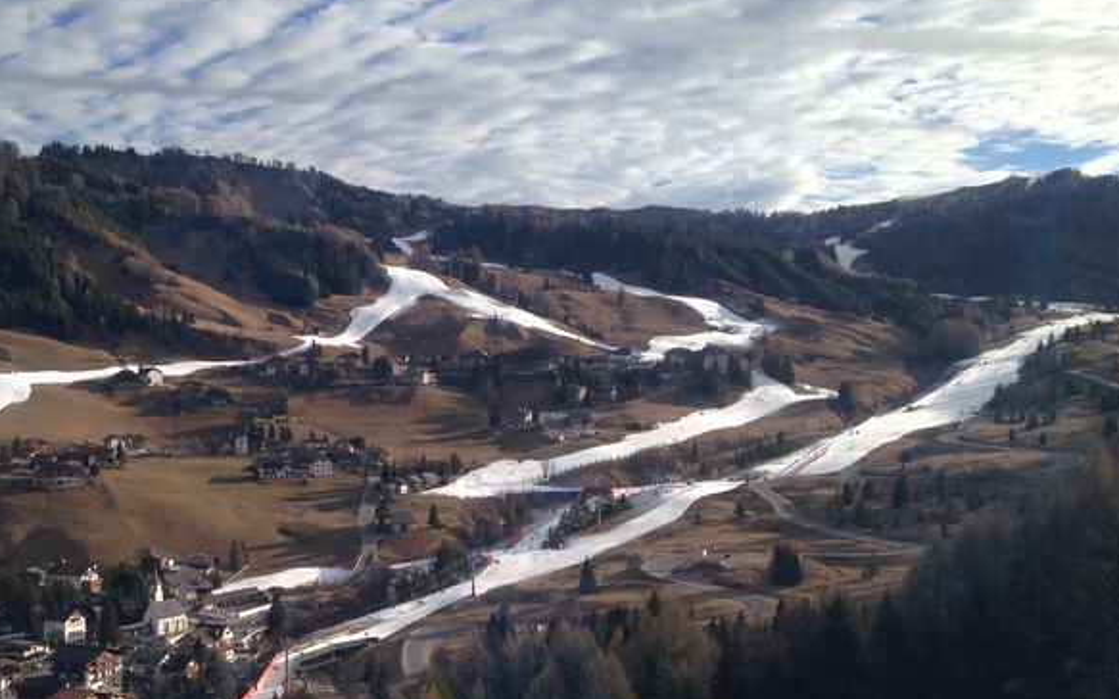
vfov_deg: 26.7
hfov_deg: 41.4
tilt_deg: -2.6
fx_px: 1463
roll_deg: -0.8
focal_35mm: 48
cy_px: 470
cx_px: 395
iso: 50
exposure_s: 1/723
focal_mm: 4.12
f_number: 2.4
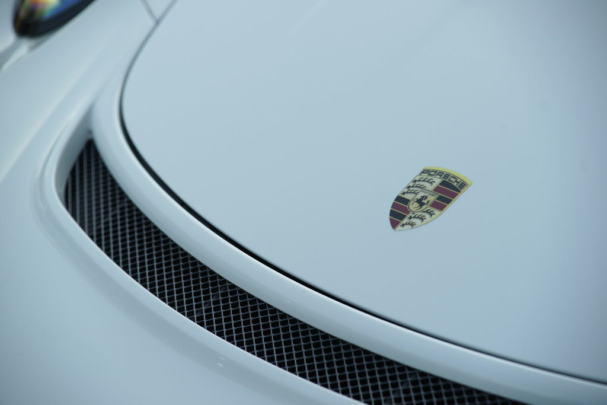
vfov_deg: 9.8
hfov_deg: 14.7
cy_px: 202
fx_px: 2361
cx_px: 304
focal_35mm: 140
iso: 160
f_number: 5.6
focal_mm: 140
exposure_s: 1/90
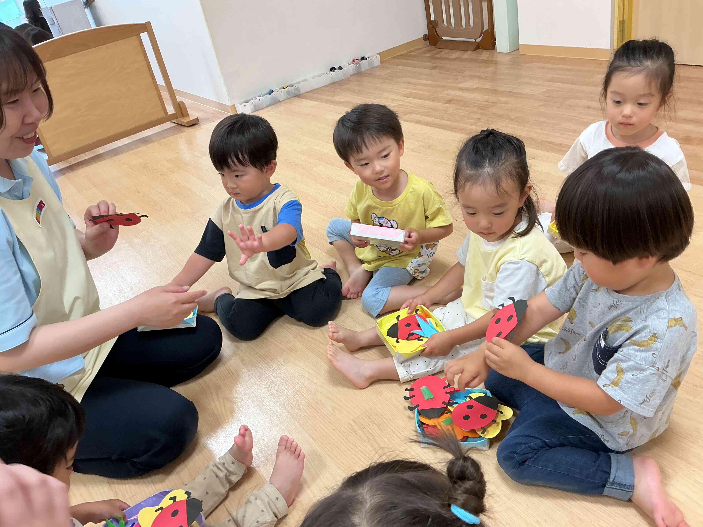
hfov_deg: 61.7
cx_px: 352
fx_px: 589
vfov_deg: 48.2
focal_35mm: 29
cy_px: 264
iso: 64
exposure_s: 1/120
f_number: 1.8
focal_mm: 3
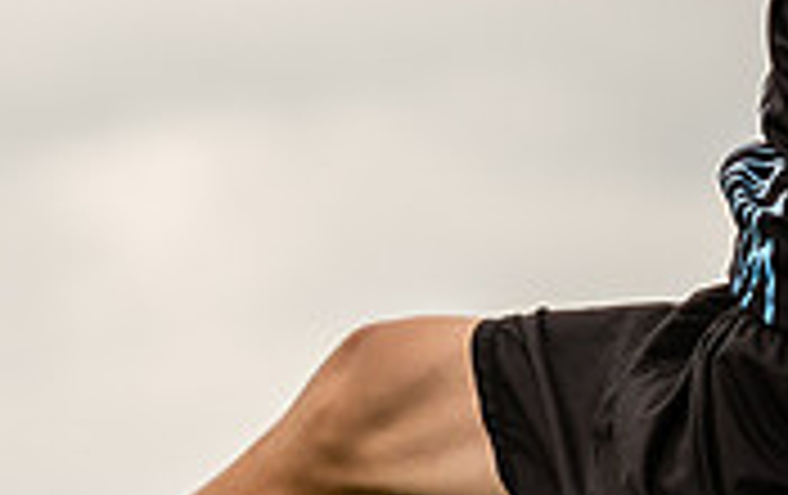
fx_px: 23489
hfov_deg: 1.9
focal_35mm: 1092
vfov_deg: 1.2
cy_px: -400
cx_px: 1479
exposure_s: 1/1000
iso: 100
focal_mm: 122
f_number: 2.8
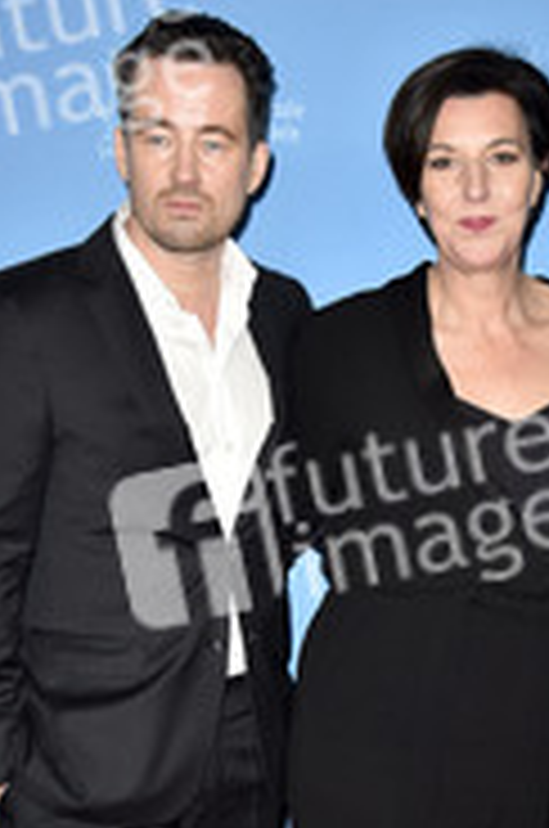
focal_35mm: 98
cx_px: 472
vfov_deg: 20.4
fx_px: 2250
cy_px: 747
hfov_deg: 13.8
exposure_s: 1/125
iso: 640
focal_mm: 45
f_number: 5.6
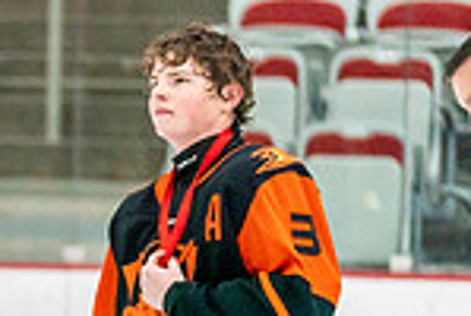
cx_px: -439
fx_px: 6764
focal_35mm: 516
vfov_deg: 2.7
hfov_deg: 3.9
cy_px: 491
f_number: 2.8
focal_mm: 133
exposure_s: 1/1250
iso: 3200
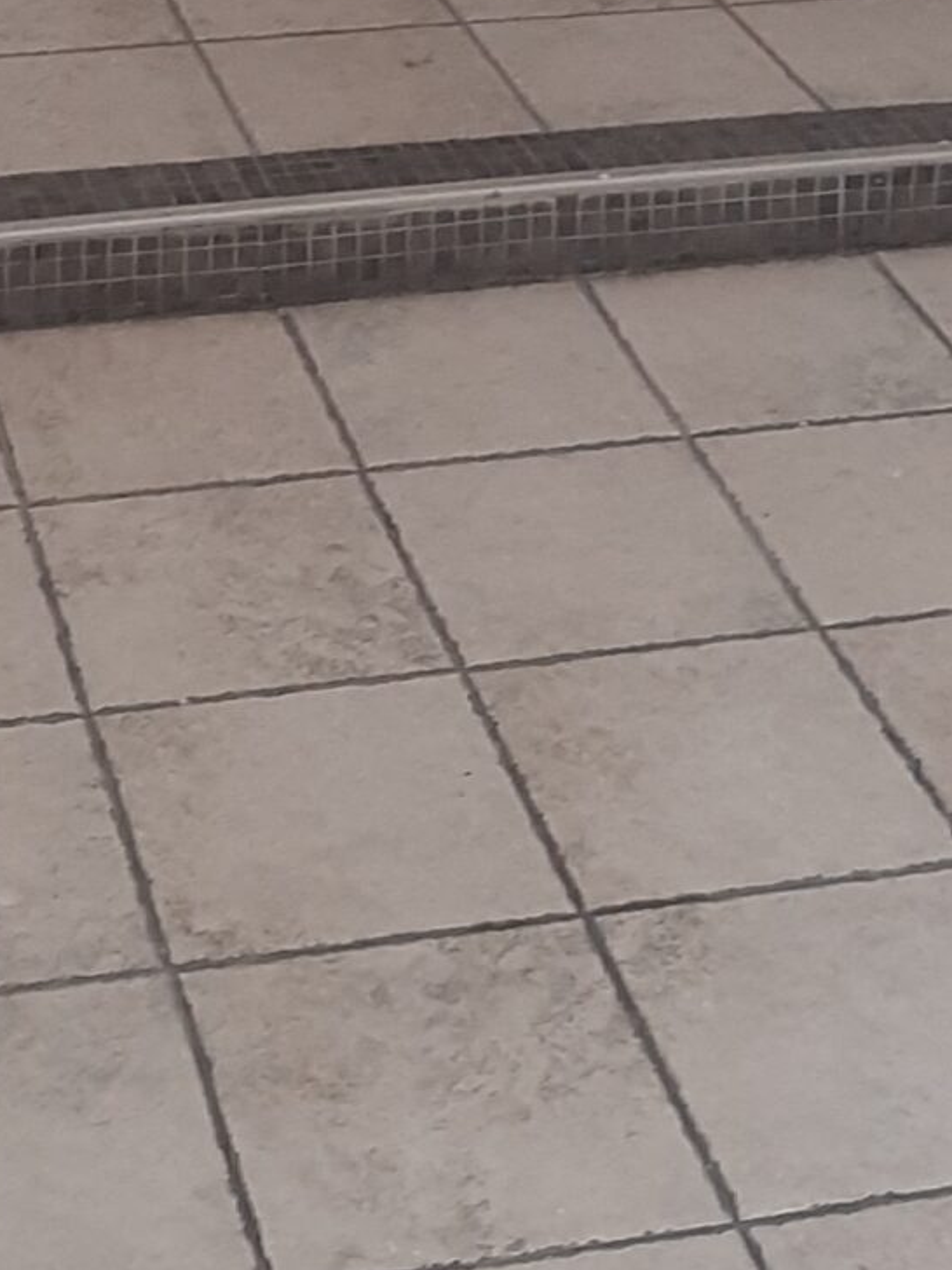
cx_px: 174
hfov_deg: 15.4
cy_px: -752
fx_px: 3484
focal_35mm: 95
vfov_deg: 17.9
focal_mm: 3.93
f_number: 1.7
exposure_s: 1/50
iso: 100
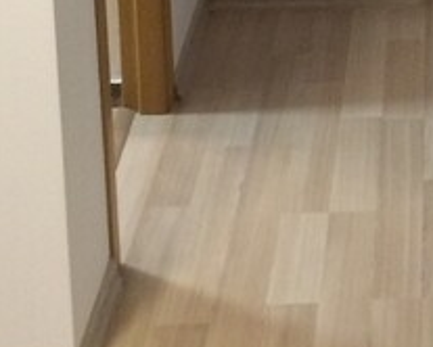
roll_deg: +0.3
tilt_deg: -13.7
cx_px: 529
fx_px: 1796
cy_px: -240
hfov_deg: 13.4
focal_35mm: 140
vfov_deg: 10.5
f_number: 2.2
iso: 200
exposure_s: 1/30
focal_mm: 4.15
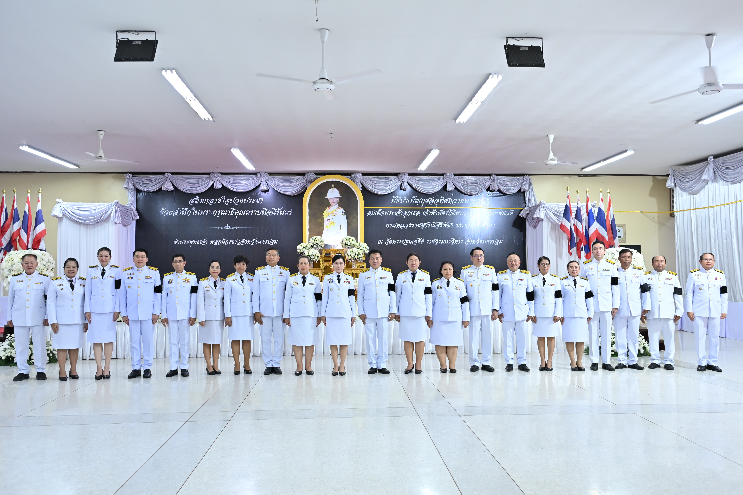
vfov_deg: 43.6
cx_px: 372
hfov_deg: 61.9
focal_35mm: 30
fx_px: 619
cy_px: 248
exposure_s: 1/250
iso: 2000
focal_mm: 30
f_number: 4
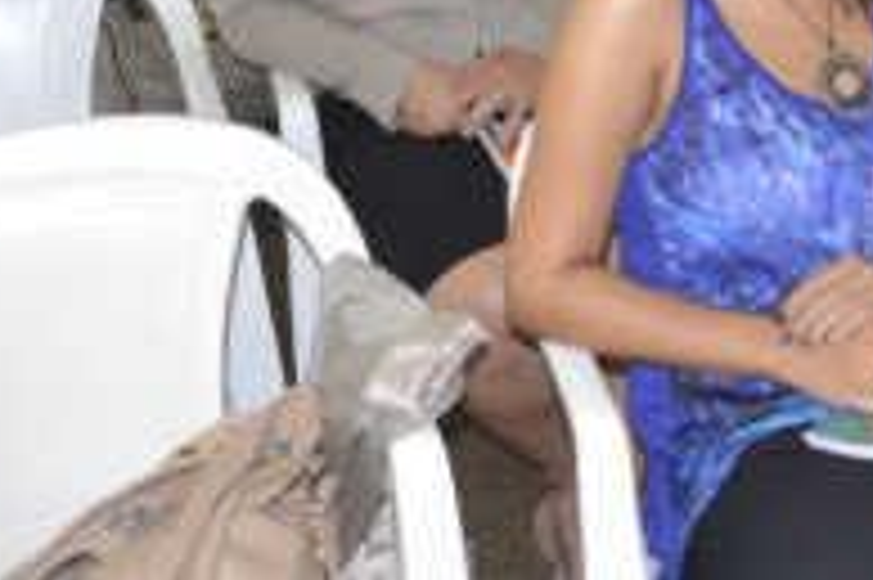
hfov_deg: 21.1
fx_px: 2253
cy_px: -164
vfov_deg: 14.1
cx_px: 909
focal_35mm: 93
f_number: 3.8
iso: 560
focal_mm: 24
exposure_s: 1/60
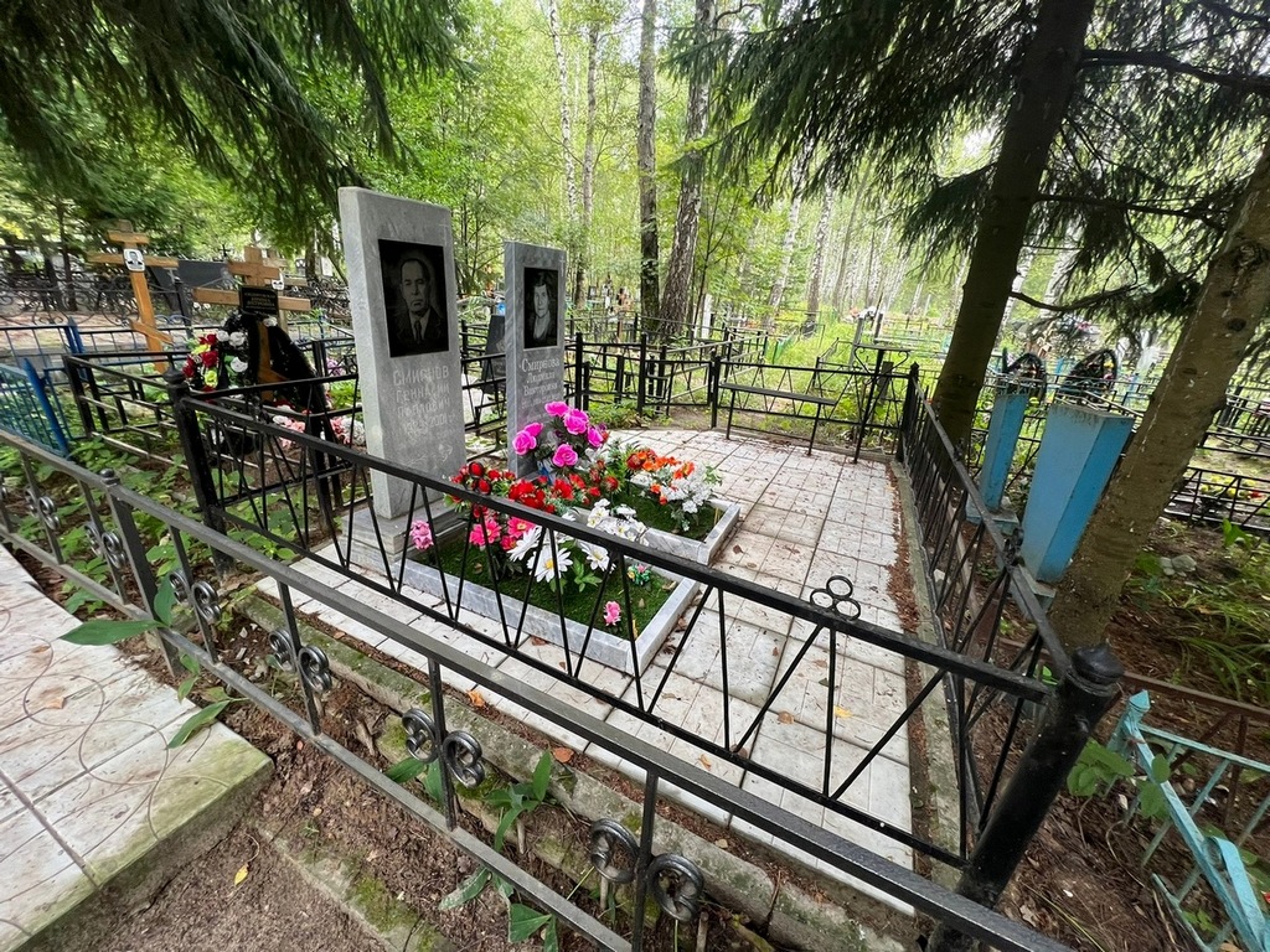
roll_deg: +0.9
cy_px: 476
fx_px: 477
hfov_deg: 106.2
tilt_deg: -19.0
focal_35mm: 13
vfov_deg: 89.9
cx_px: 635
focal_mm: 1.57
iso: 80
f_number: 1.8
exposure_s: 1/99
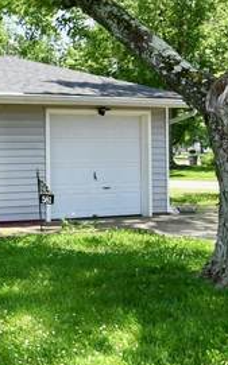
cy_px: 162
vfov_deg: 26.8
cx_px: -143
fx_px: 767
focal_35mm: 77
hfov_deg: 15.3
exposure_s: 1/400
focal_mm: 16
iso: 640
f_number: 10
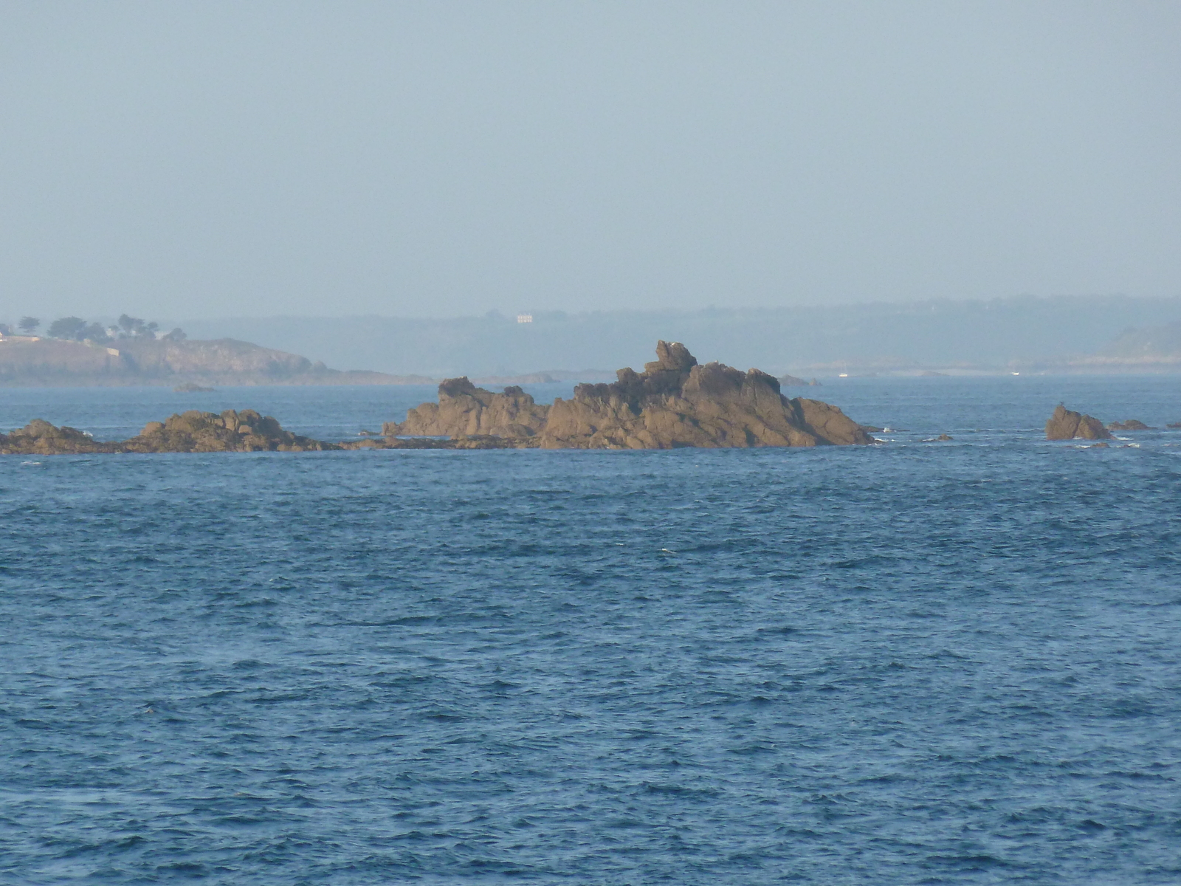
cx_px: 590
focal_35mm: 399
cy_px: 443
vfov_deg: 3.7
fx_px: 13613
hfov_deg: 5.0
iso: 160
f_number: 4.9
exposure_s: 1/400
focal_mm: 49.2
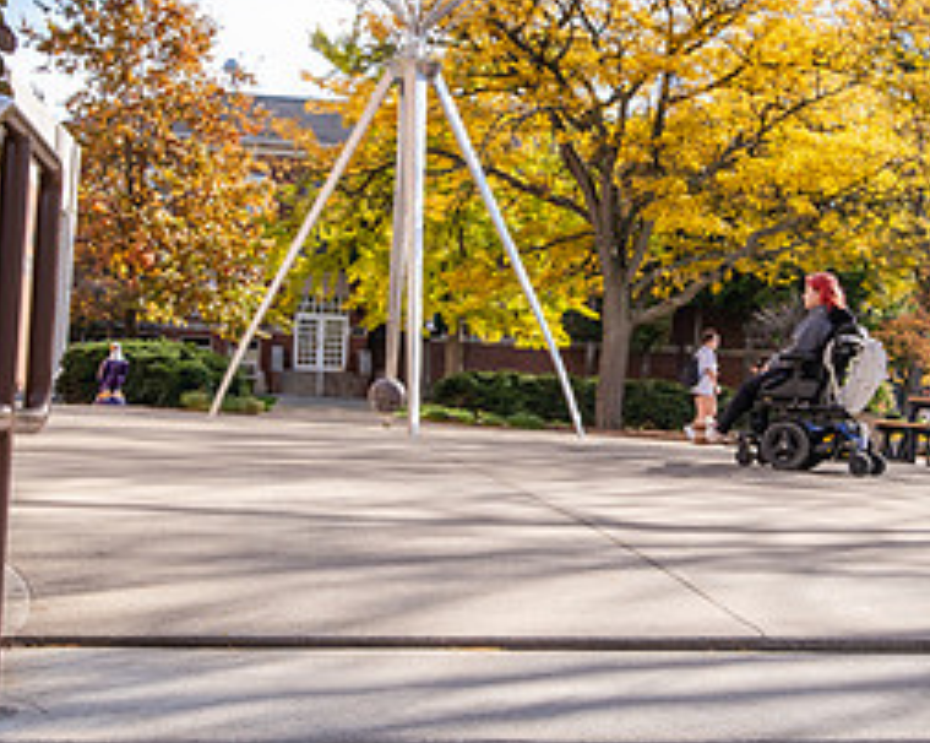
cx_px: 618
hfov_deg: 33.3
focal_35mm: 56
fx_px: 1540
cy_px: 289
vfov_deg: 27.0
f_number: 10
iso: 320
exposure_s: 1/200
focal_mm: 26
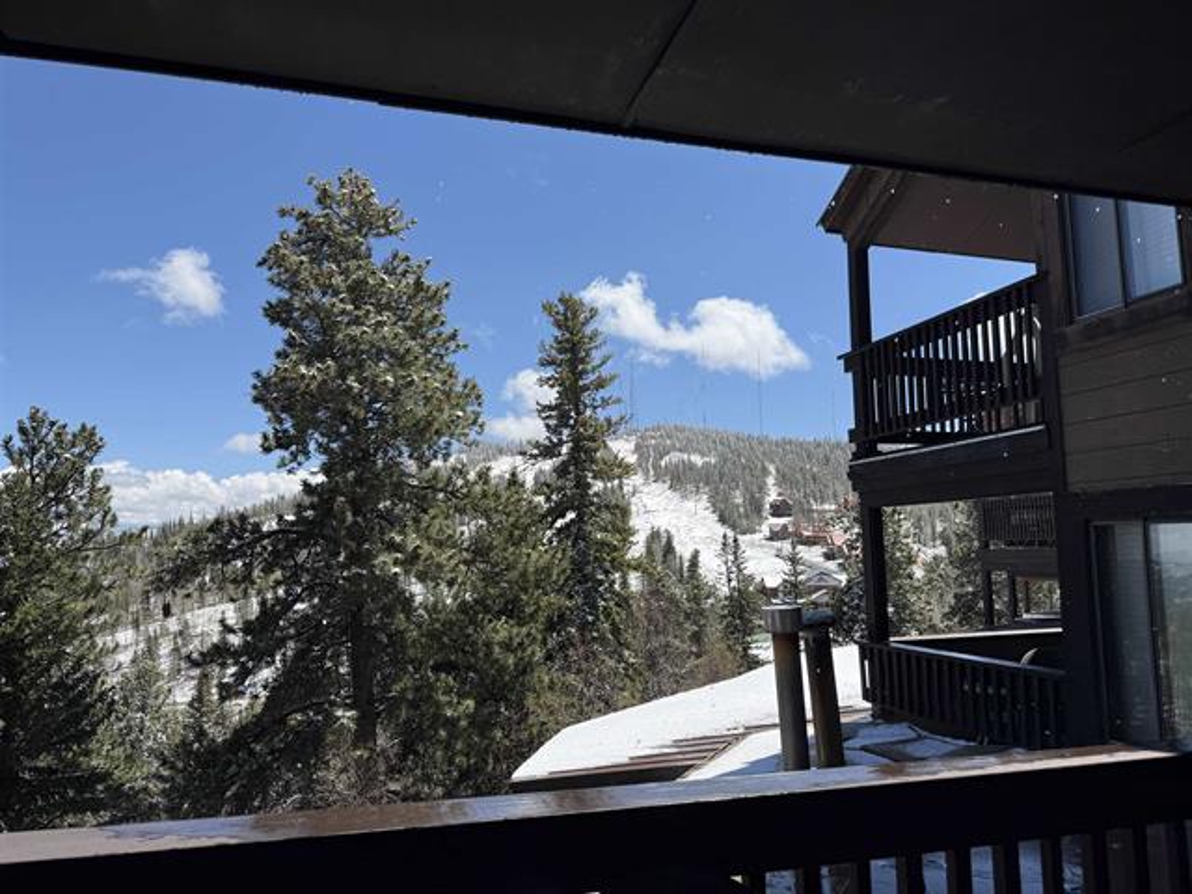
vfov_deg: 56.8
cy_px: 447
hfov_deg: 71.6
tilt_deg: +6.9
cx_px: 596
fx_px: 826
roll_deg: +1.2
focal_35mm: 24
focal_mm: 6.76
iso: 80
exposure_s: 1/4673
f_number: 1.78
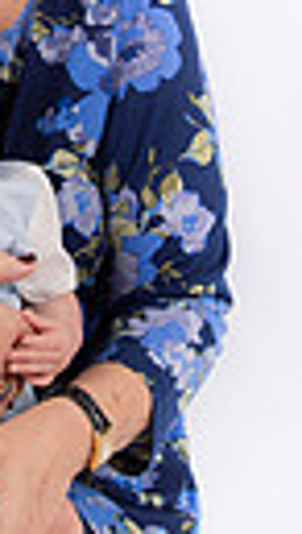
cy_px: 50
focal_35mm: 160
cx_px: -2
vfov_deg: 13.3
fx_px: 2267
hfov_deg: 7.6
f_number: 5.6
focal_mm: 44
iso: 100
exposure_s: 1/200
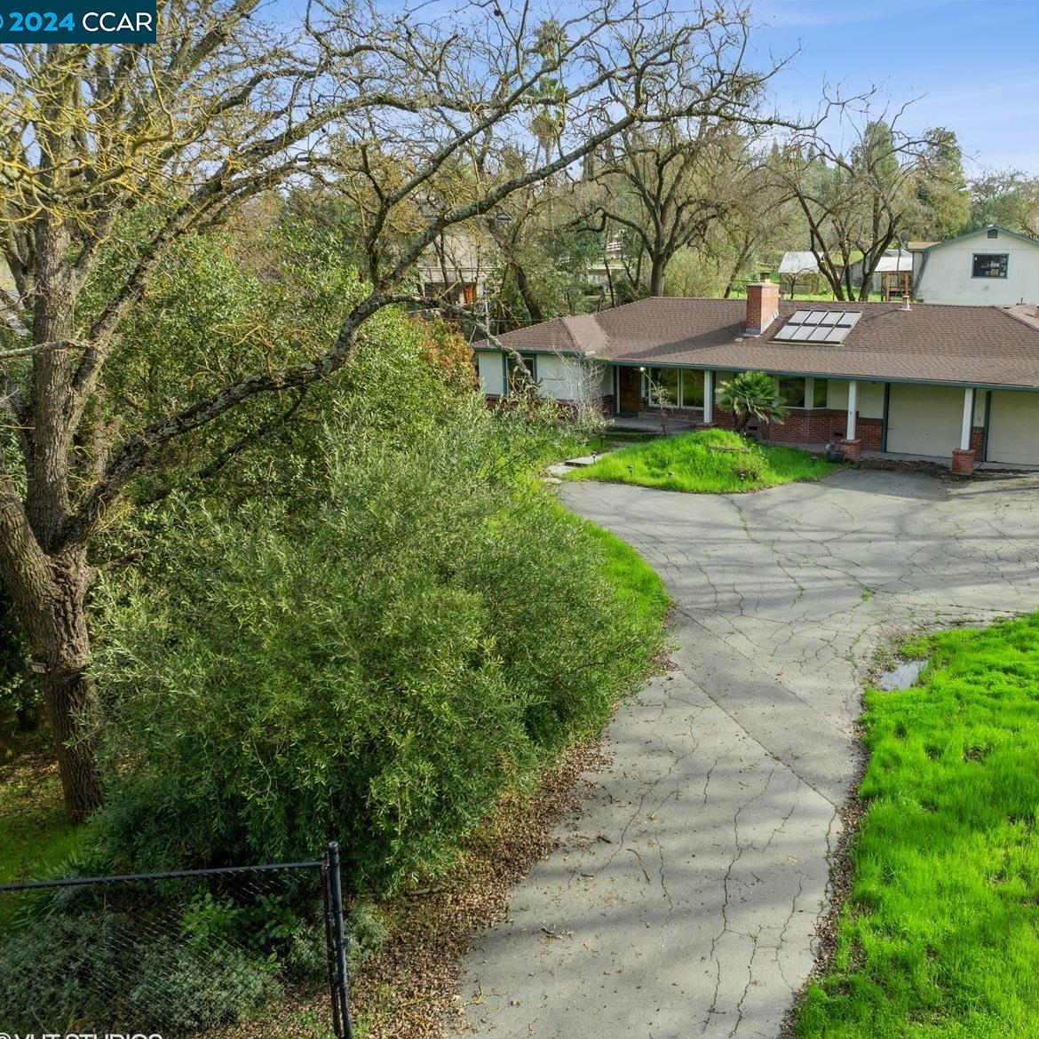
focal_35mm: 29
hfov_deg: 54.5
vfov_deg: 55.6
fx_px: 985
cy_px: 531
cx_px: 689
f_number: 2.8
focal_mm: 12.29
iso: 320
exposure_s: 1/320
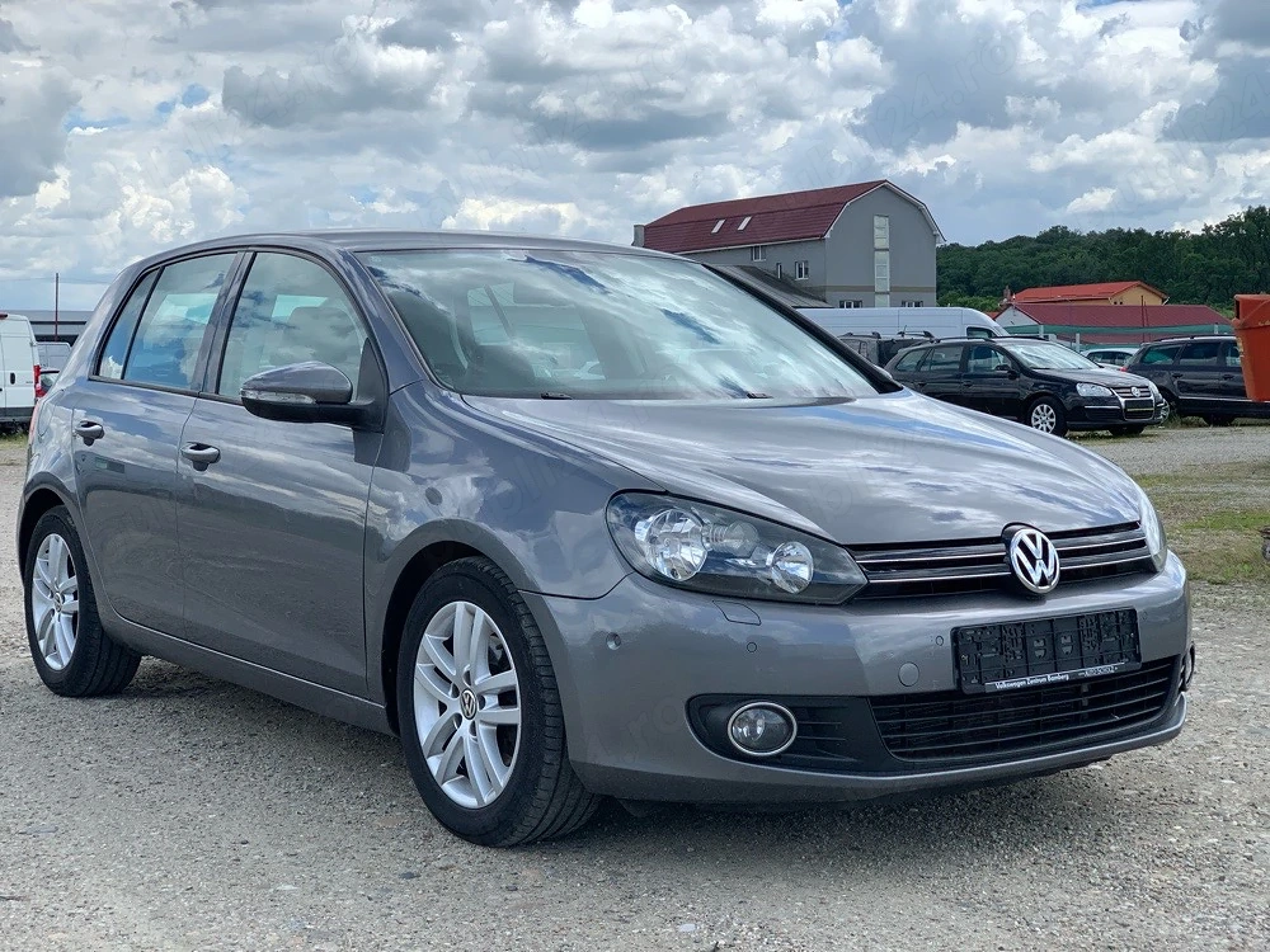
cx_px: 635
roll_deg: +1.5
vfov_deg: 28.0
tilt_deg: -1.1
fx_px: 1908
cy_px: 476
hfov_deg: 36.8
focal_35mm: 52
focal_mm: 6
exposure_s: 1/940
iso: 16
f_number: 2.4
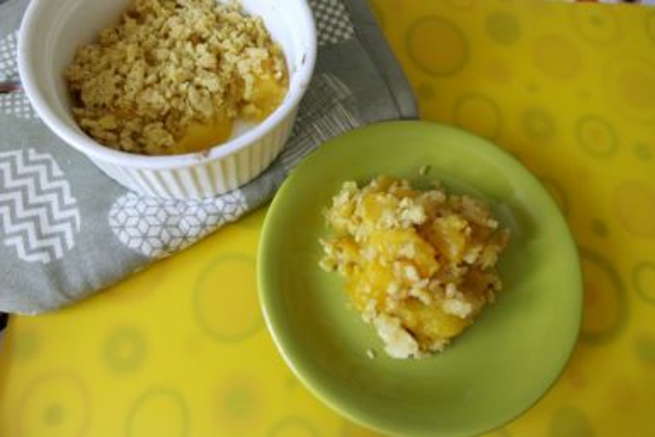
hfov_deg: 61.9
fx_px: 546
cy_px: 218
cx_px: 328
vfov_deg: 43.6
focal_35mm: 30
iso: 200
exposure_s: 1/80
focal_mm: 20
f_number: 3.5
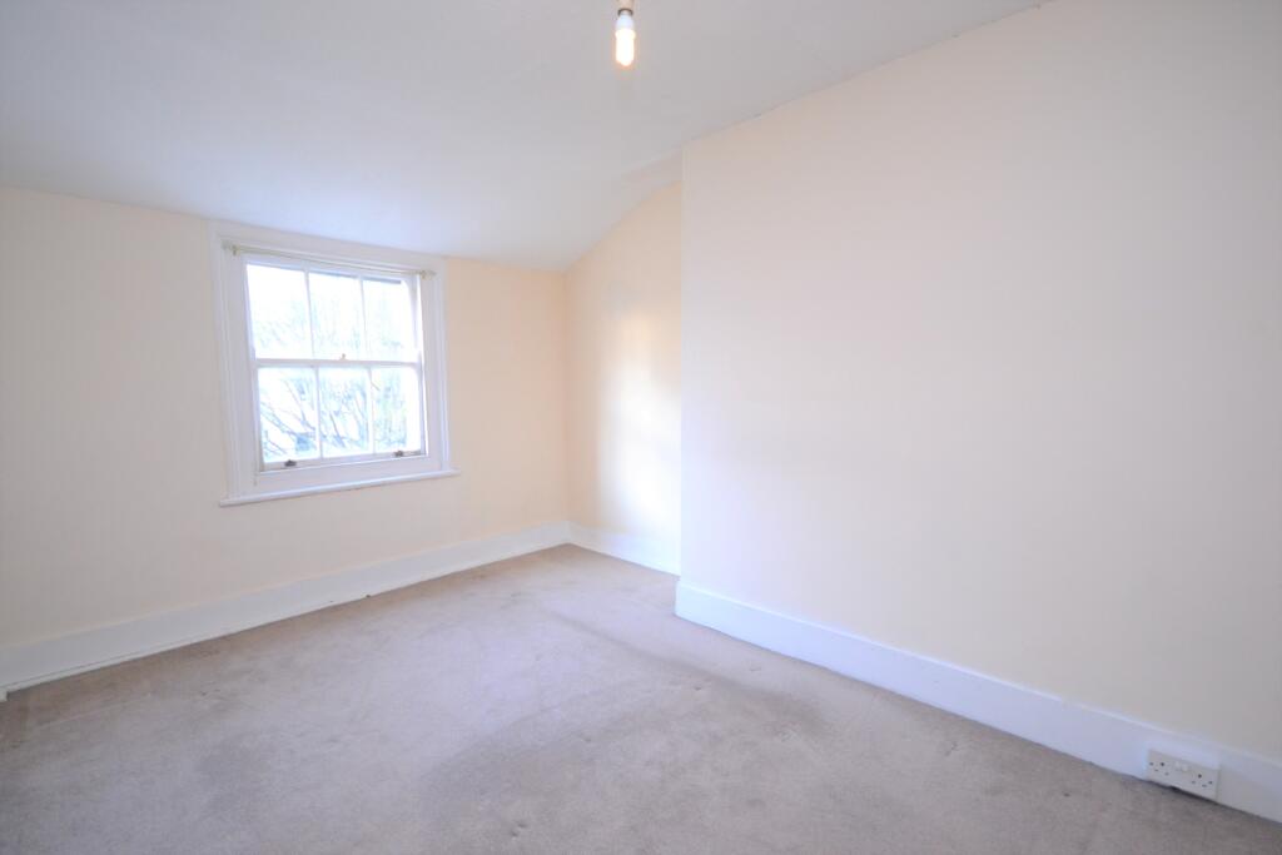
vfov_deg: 77.3
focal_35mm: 15
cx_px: 641
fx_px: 534
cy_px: 428
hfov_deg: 100.4
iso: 1100
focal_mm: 10
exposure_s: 1/60
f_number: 4
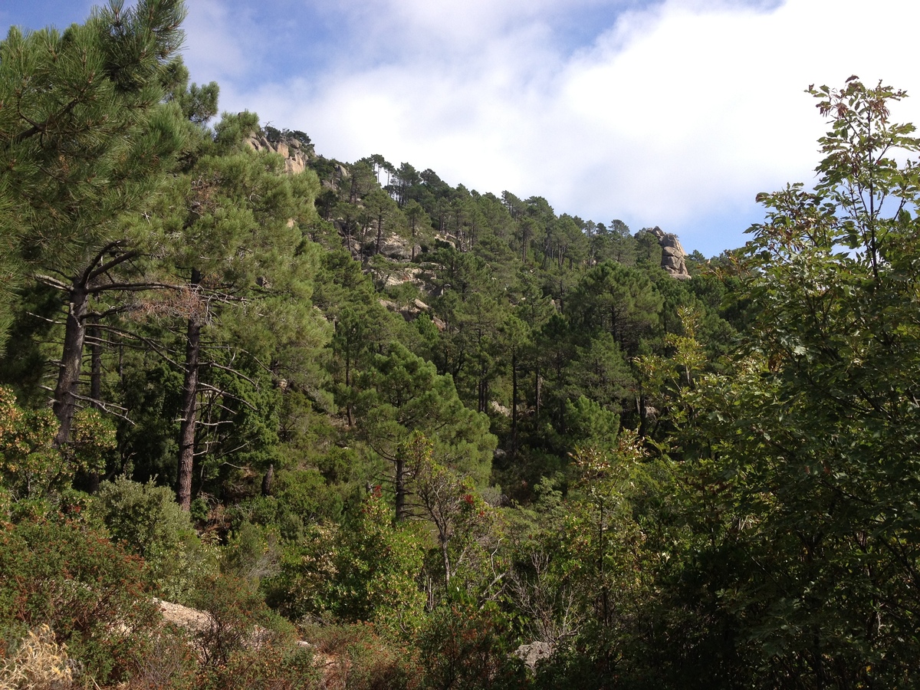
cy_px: 345
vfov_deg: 40.7
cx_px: 460
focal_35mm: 35
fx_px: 930
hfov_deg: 52.6
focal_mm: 4.28
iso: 64
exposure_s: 1/1200
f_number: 2.4
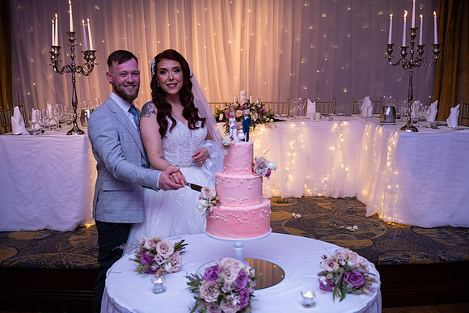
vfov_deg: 30.5
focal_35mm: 44
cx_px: 234
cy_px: 156
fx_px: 573
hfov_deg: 44.5
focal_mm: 44
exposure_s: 1/160
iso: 800
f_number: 3.5
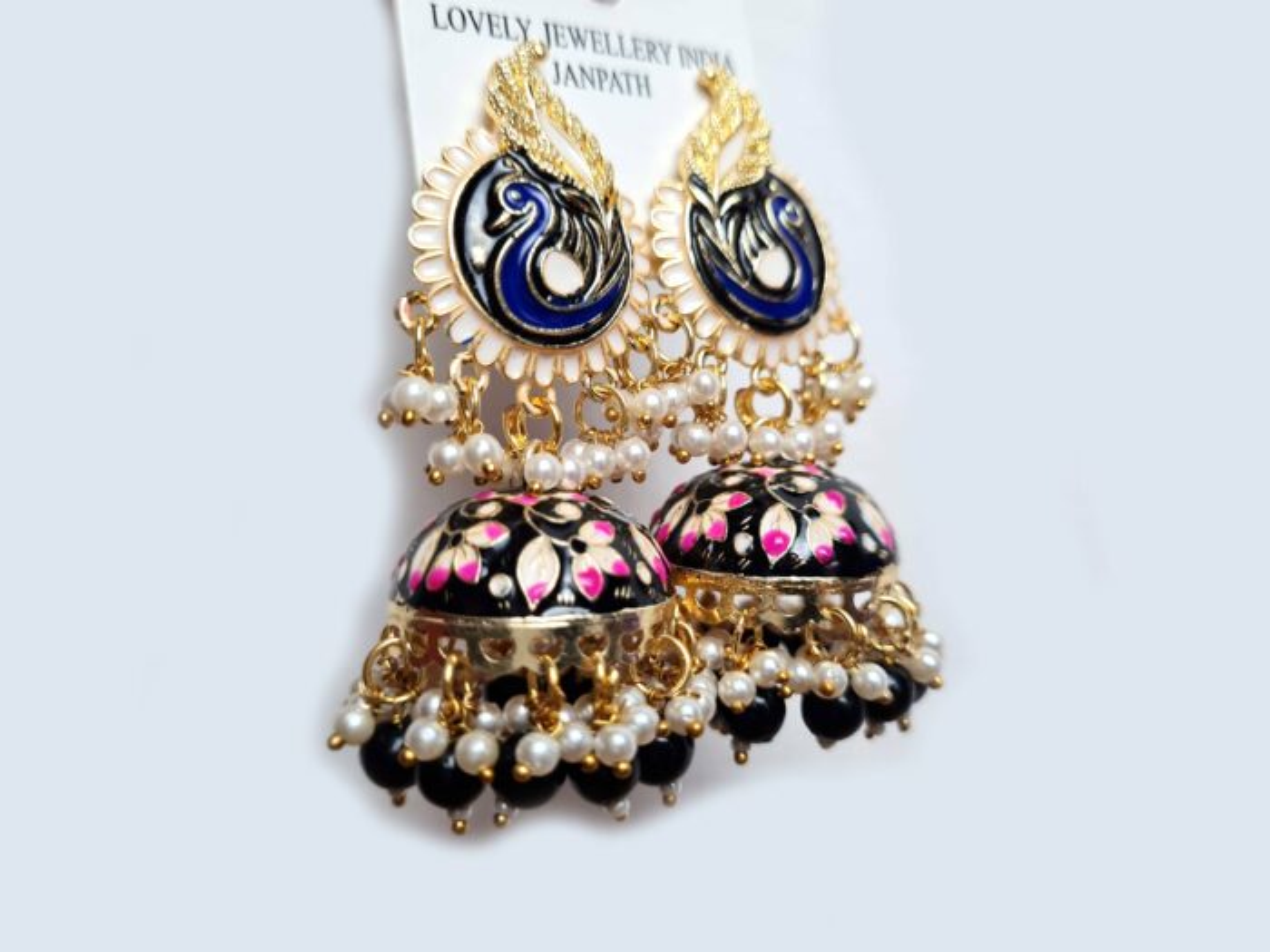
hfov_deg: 67.3
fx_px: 954
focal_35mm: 26
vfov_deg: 53.1
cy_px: 476
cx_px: 635
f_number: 1.8
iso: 100
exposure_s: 1/120
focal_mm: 5.4
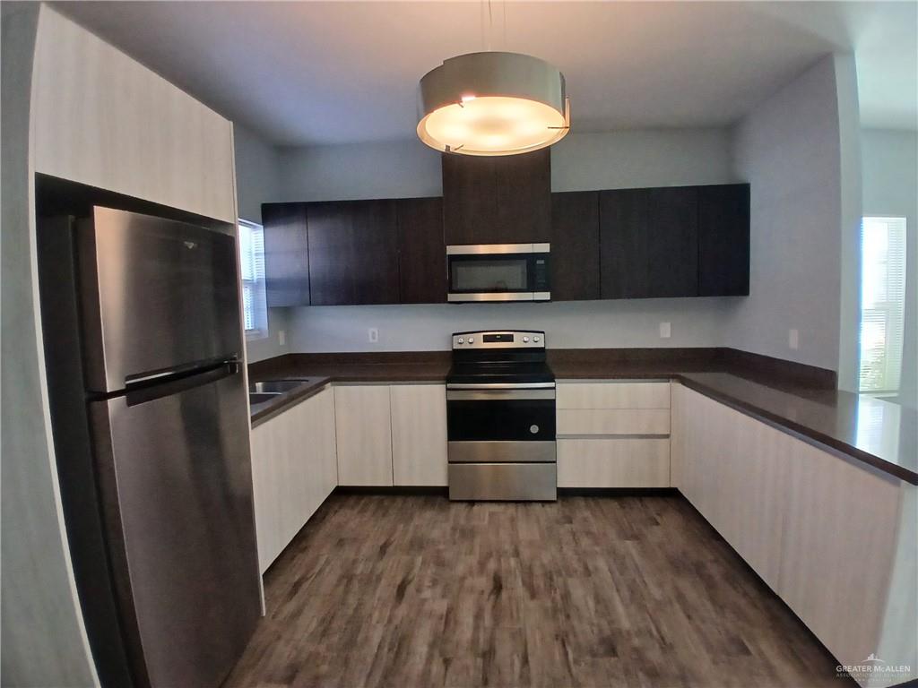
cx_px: 459
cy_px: 344
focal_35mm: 17
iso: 200
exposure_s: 1/30
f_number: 2.2
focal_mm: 1.4
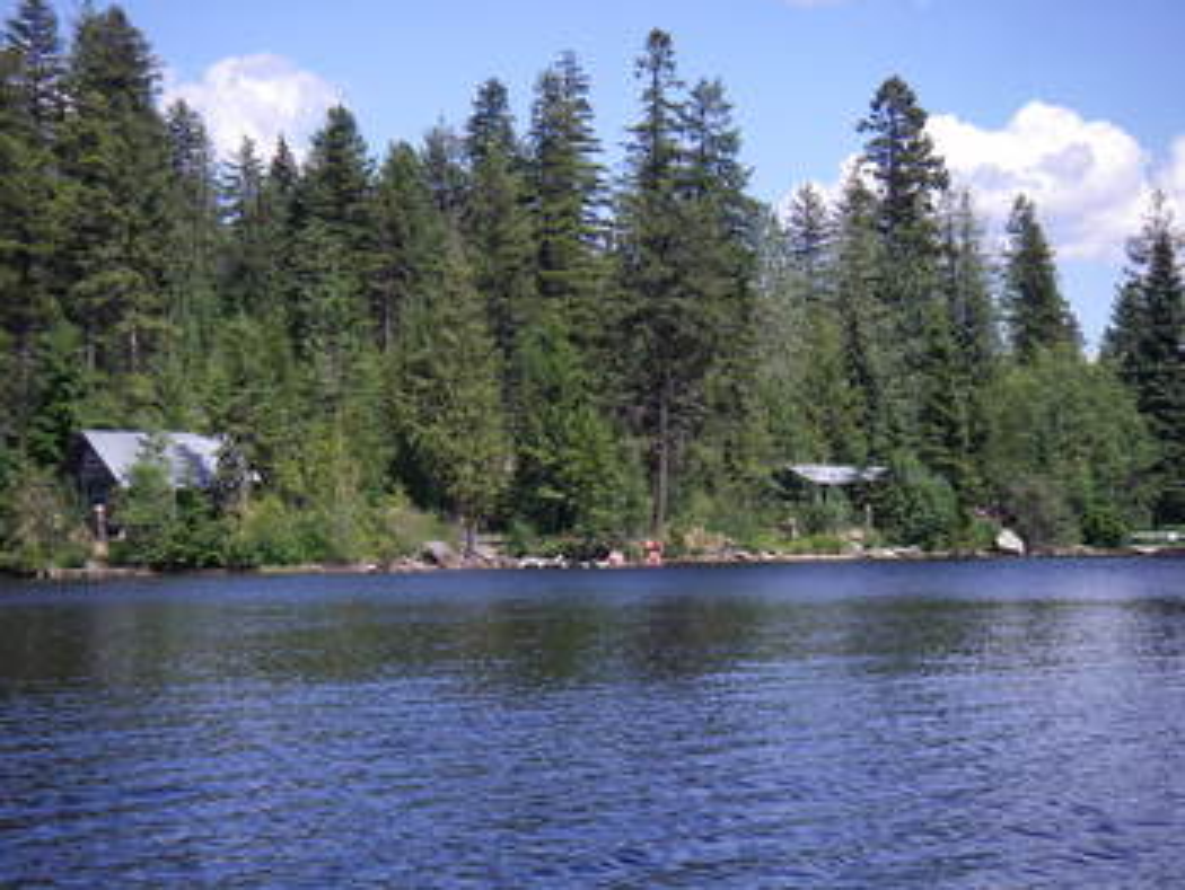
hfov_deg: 20.2
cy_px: 445
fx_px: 3323
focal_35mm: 97
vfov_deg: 15.3
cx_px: 592
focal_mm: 16
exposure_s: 1/500
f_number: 3.9
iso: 64
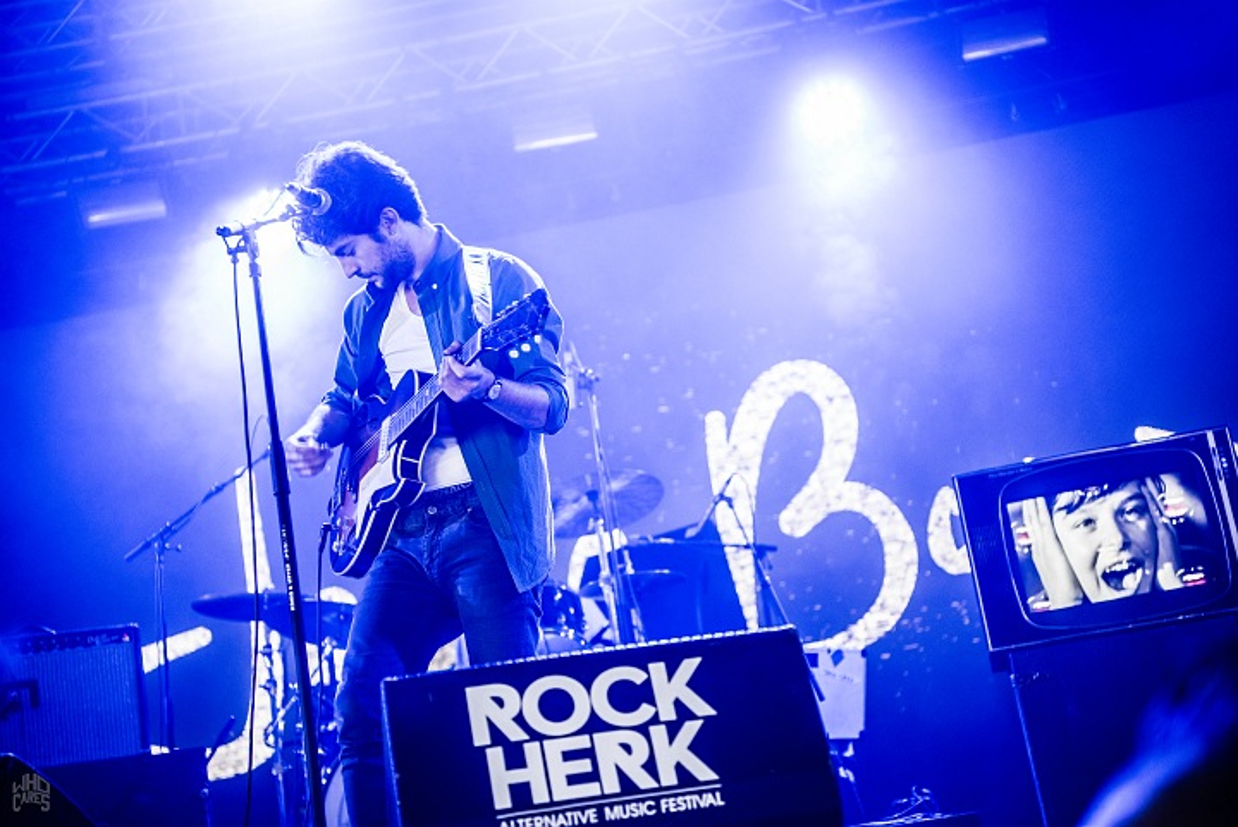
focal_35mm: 70
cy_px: 414
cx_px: 619
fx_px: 2409
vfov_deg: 19.5
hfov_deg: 28.8
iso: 1000
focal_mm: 70
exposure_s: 1/100
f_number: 2.8
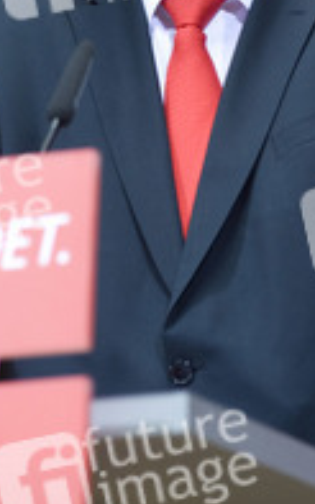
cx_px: 201
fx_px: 3849
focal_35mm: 280
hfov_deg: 4.7
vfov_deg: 7.5
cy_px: 87
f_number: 5
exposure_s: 1/200
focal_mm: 135
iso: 1600
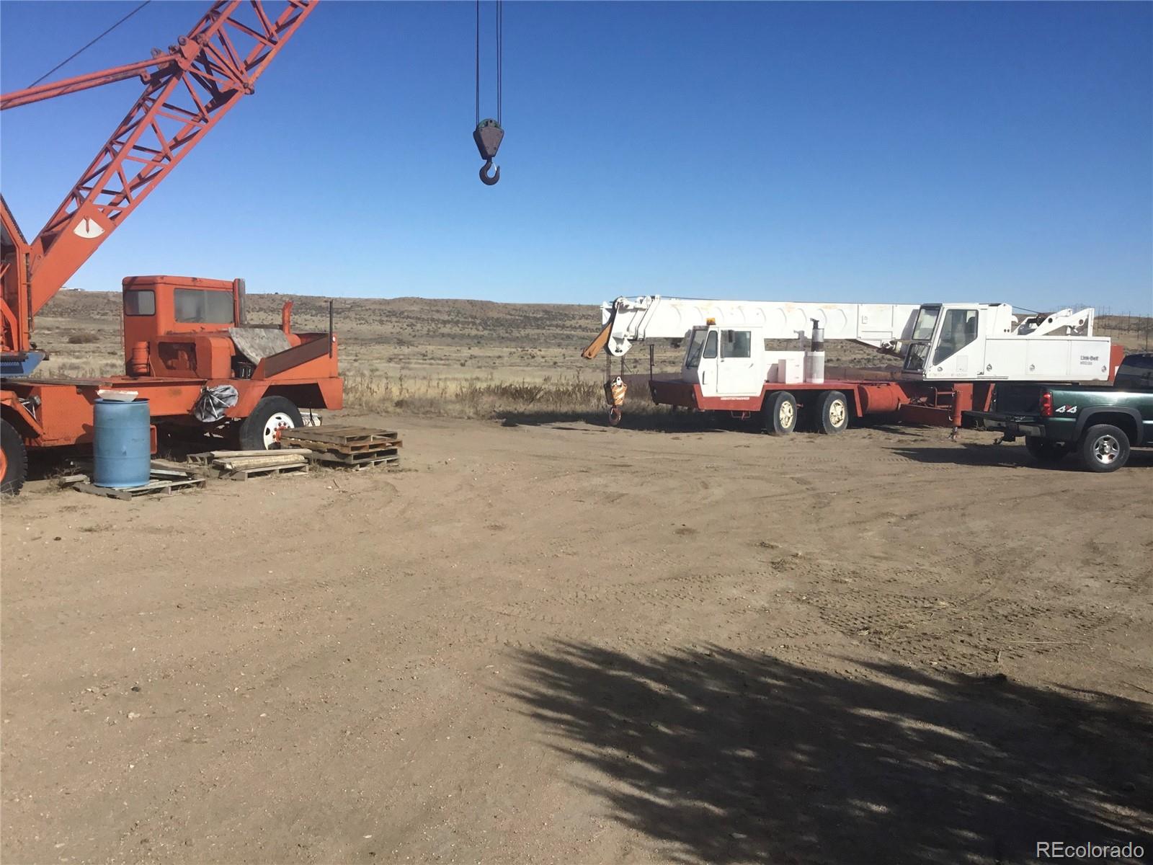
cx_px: 576
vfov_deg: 45.4
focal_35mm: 31
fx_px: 1033
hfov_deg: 58.4
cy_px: 432
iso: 25
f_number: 2.4
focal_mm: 3.3
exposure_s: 1/1894
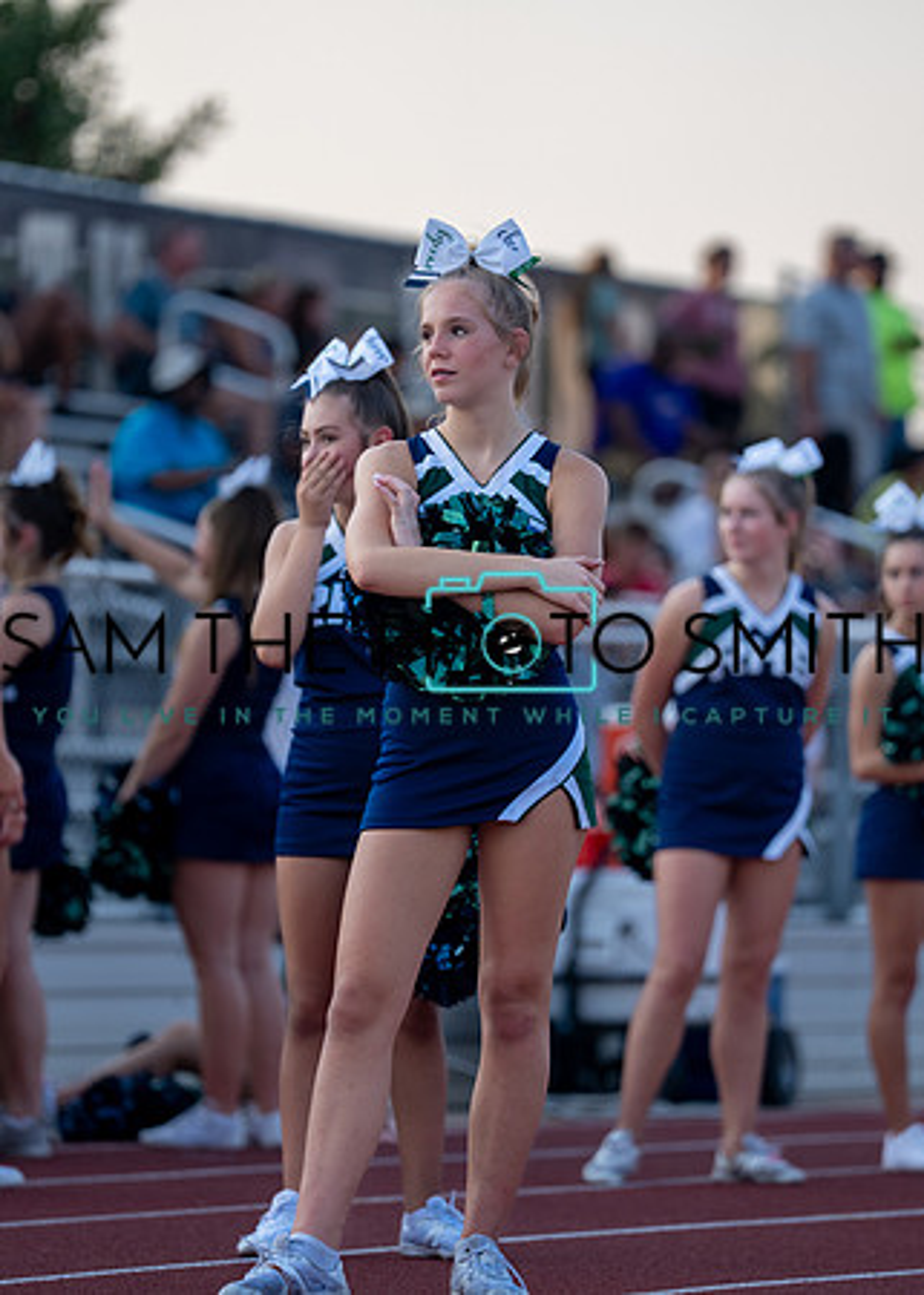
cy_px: 645
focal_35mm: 274
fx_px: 10082
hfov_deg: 5.2
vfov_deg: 7.4
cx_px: 472
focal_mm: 185
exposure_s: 1/1000
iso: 160
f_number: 2.8
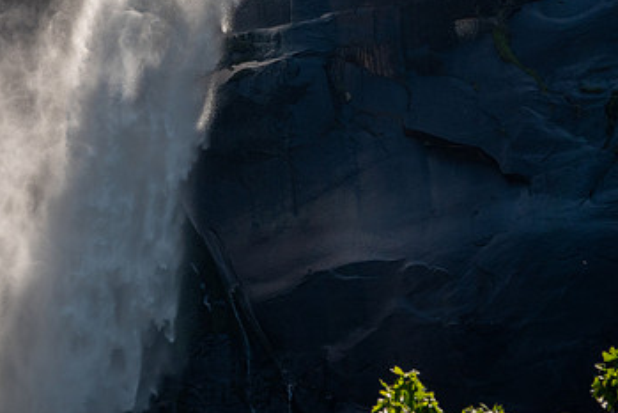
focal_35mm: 498
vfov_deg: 2.8
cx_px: 154
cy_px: 93
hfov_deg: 4.1
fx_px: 8552
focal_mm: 110.13
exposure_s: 1/250
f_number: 9
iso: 100
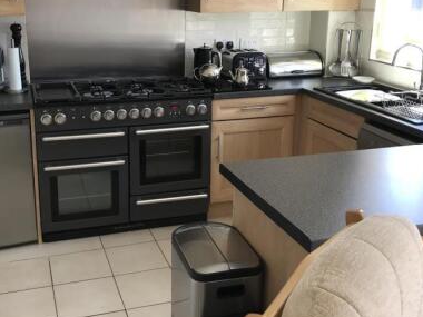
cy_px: 131
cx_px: 181
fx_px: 525
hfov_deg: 43.7
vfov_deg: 33.5
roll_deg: +1.5
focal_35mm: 43
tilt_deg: -15.0
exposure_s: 1/100
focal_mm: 3.99
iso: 25
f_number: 1.8
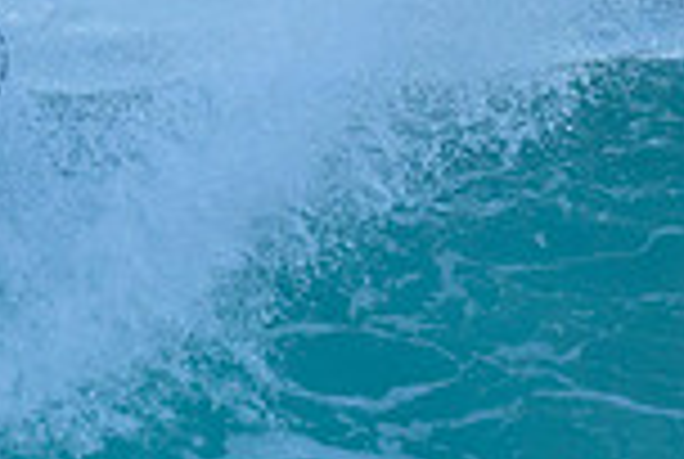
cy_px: 209
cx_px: -310
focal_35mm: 3628
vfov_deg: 0.4
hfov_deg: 0.6
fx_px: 69066
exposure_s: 1/1600
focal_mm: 800
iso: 1600
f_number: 6.3
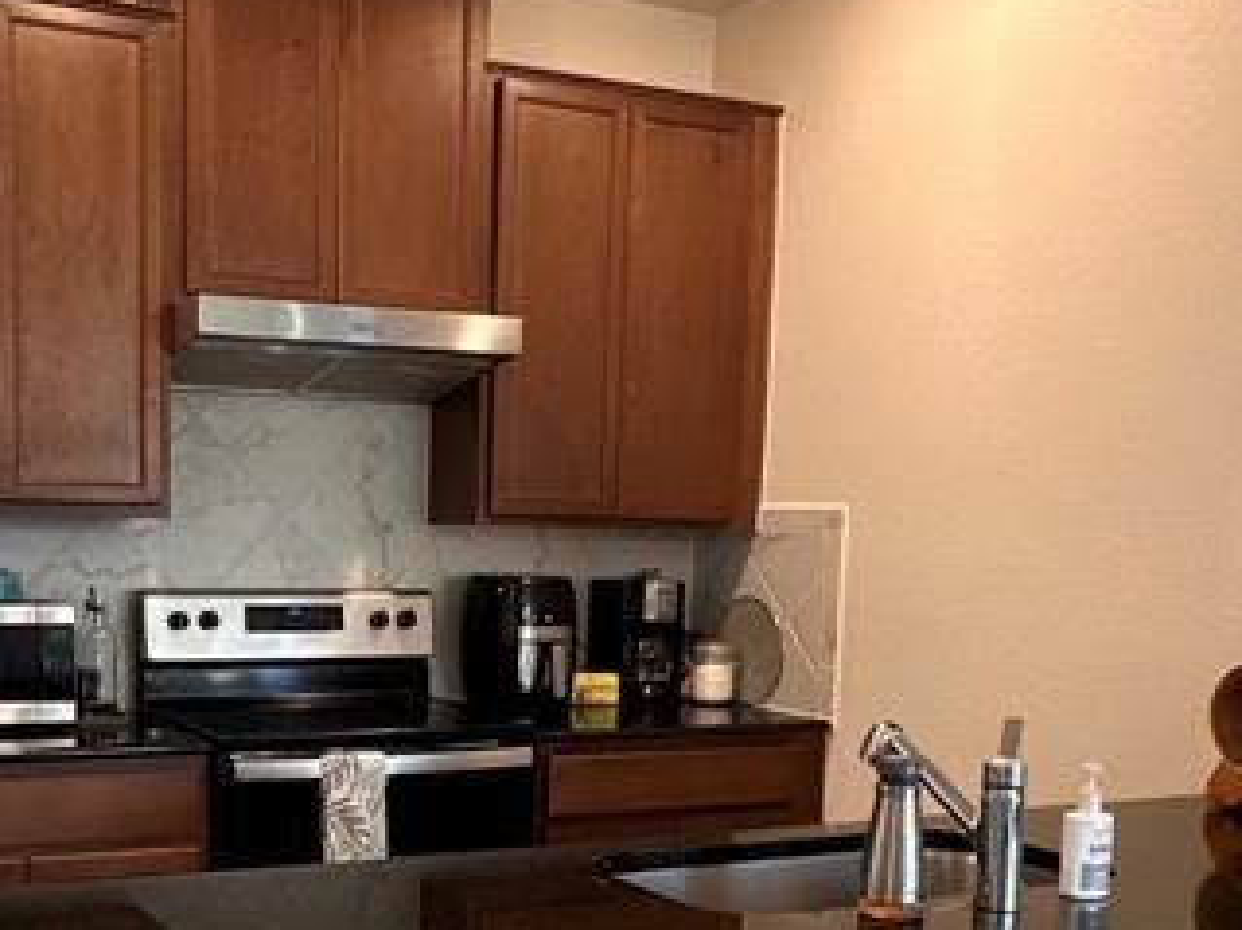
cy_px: 724
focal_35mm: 45
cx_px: 436
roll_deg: -1.2
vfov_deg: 31.5
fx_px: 1614
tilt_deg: -6.7
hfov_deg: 41.7
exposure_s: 1/60
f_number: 2.2
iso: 200
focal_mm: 2.22
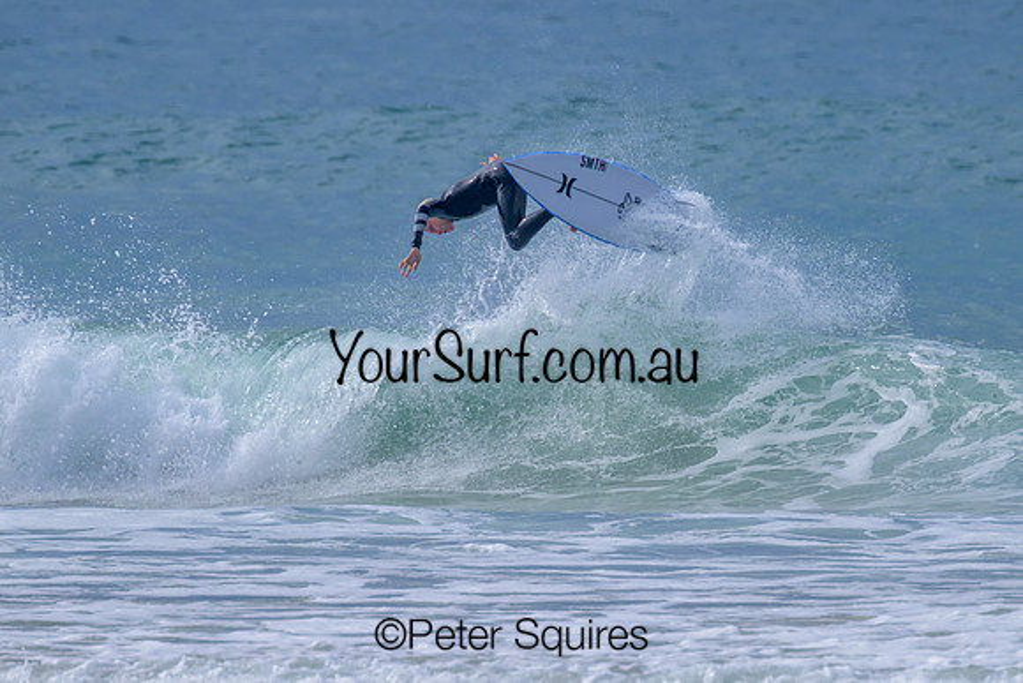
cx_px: 627
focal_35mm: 1098
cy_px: 307
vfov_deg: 1.3
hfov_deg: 1.9
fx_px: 31200
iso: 720
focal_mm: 800
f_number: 11
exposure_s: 1/2000
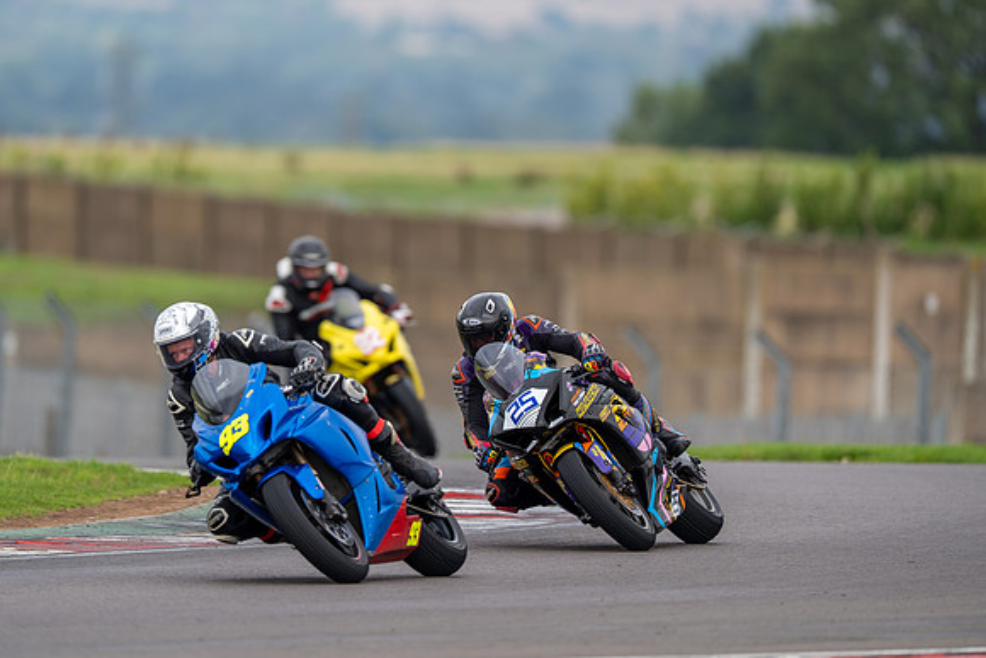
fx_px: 18143
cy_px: 295
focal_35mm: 662
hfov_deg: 3.1
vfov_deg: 2.1
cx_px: 464
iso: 125
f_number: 4.5
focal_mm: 600
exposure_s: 1/500
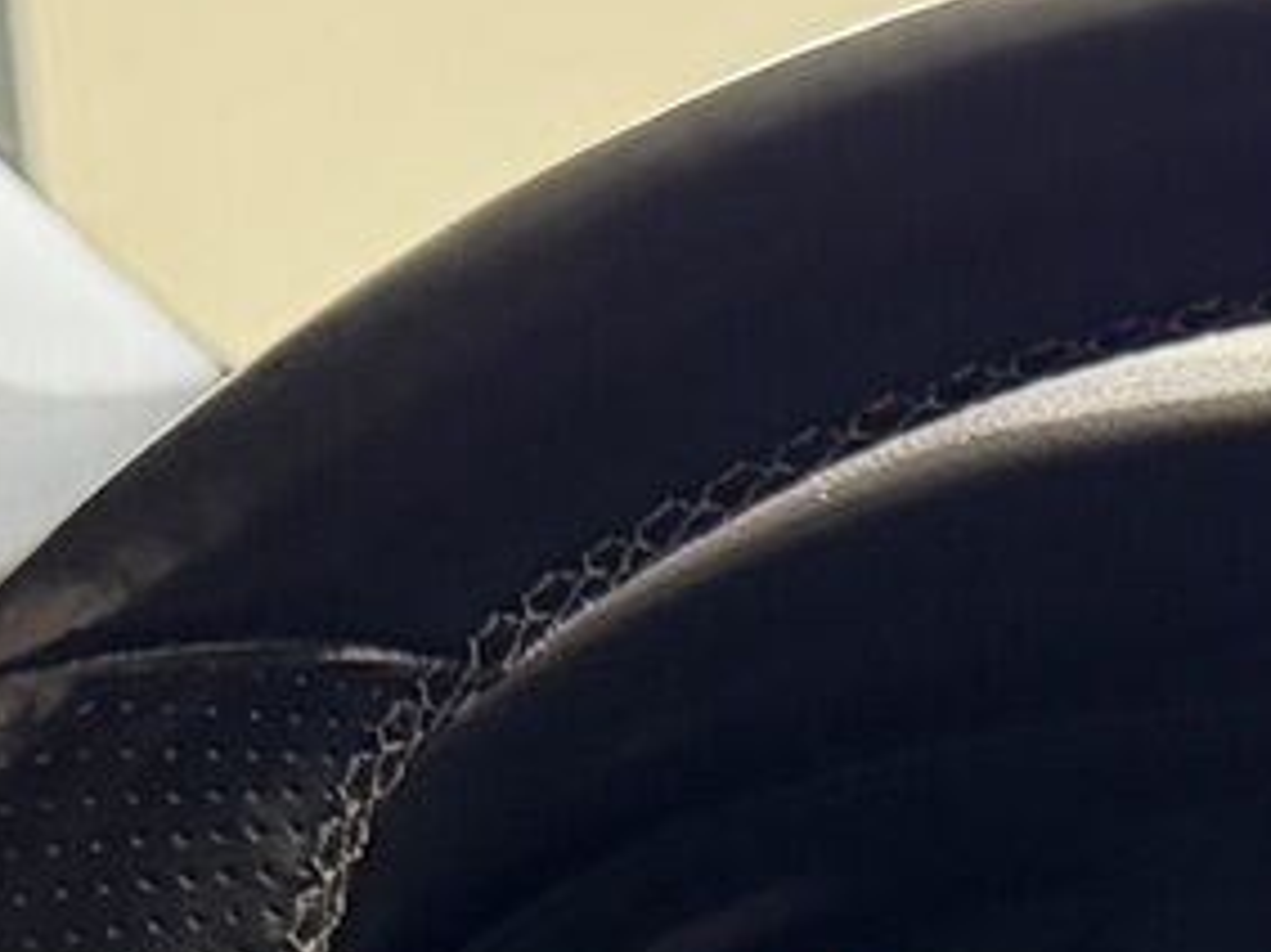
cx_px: 1570
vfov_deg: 9.6
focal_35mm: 145
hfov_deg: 13.2
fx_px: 5322
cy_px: 1882
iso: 640
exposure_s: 1/50
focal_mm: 6.76
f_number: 1.78
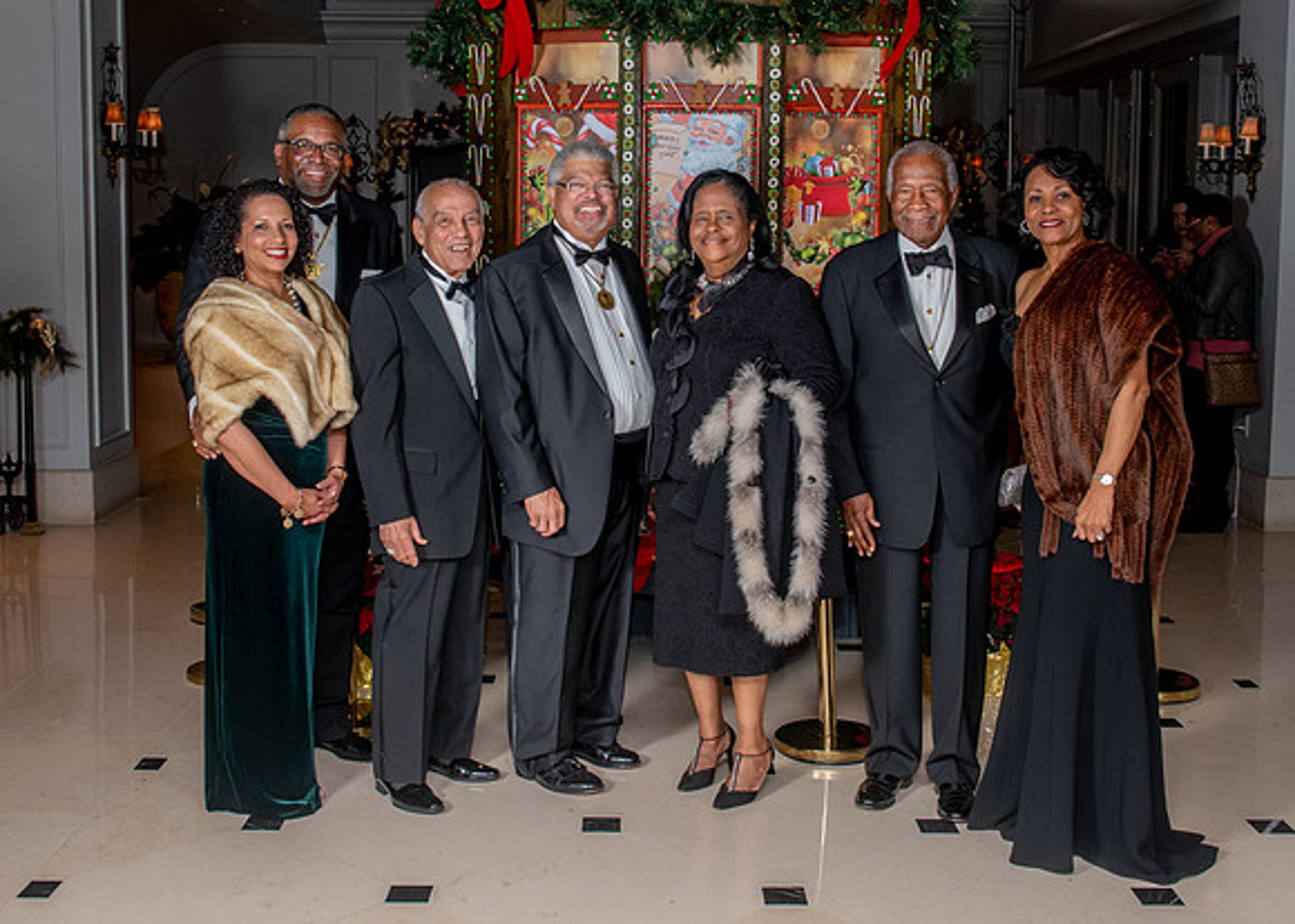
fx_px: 1618
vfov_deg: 31.8
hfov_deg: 43.6
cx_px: 635
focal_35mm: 44
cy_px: 379
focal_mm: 29
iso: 400
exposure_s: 1/100
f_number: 6.3
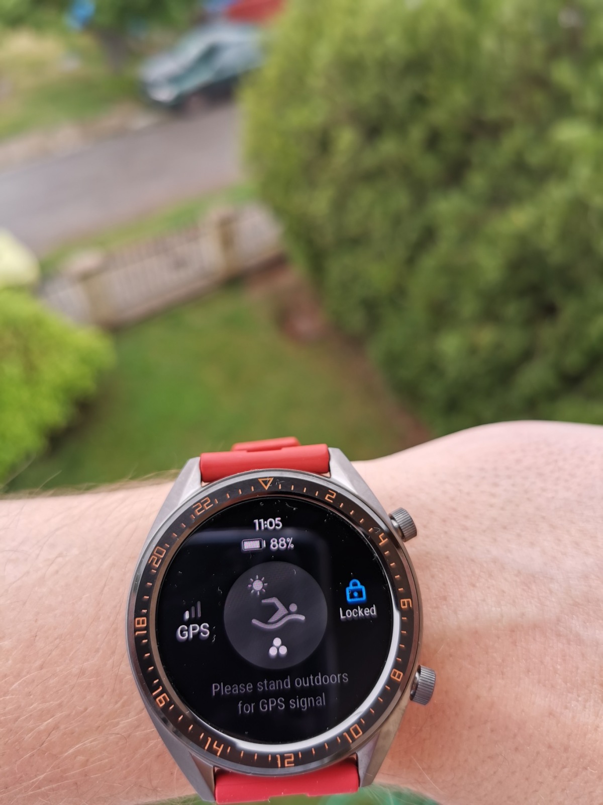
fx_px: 627
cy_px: 402
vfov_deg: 65.3
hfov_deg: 51.4
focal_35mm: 27
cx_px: 302
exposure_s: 1/203
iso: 50
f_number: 1.6
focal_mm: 5.56
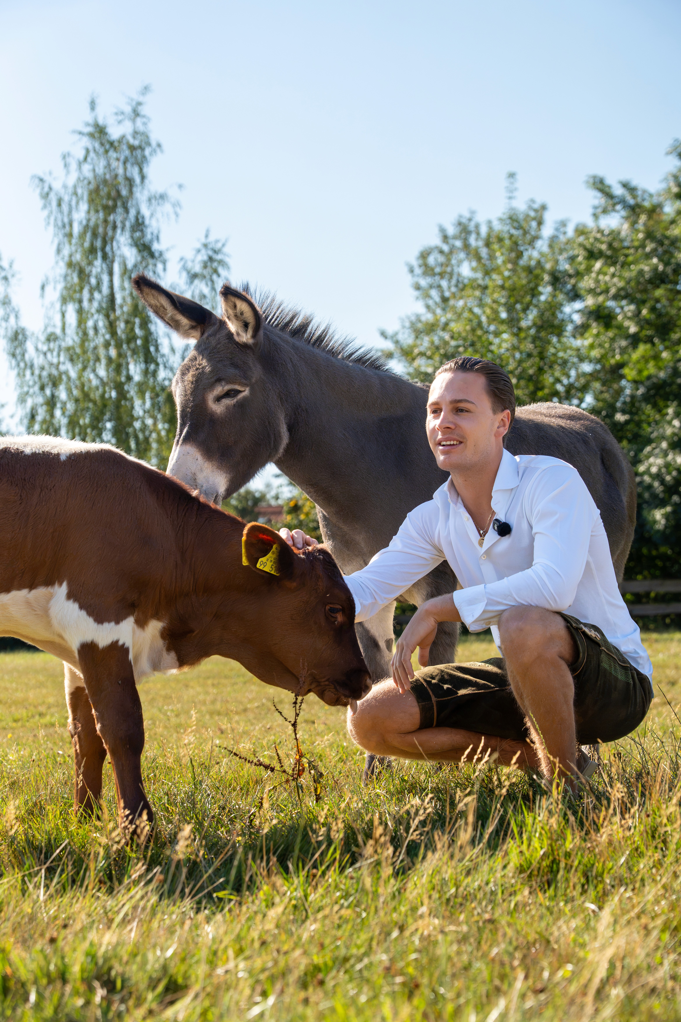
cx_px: 340
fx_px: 2205
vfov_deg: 26.1
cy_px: 511
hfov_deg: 17.6
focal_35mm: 78
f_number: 6.3
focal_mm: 77.7
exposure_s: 1/5000
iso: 2000
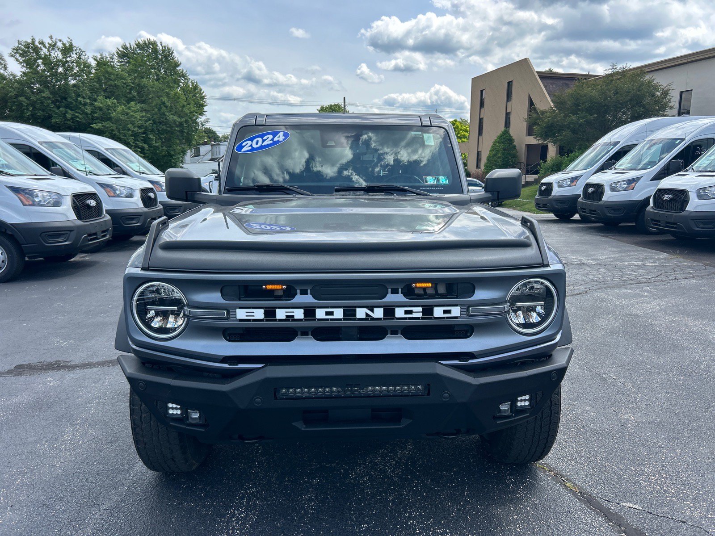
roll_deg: -0.4
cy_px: 268
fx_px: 537
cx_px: 358
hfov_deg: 67.3
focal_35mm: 26
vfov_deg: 53.1
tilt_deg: -9.7
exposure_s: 1/1669
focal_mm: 5.7
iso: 50
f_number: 1.5
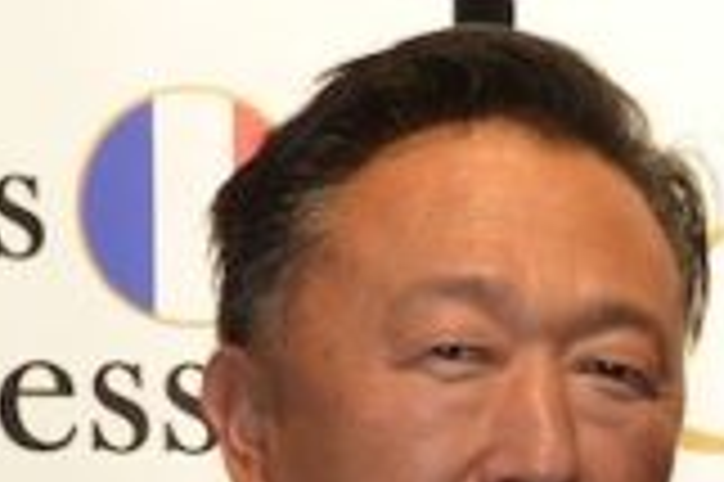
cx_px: 468
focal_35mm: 157
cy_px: 709
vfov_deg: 8.5
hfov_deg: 13.1
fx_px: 3154
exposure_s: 1/80
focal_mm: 22
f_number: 8
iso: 1600
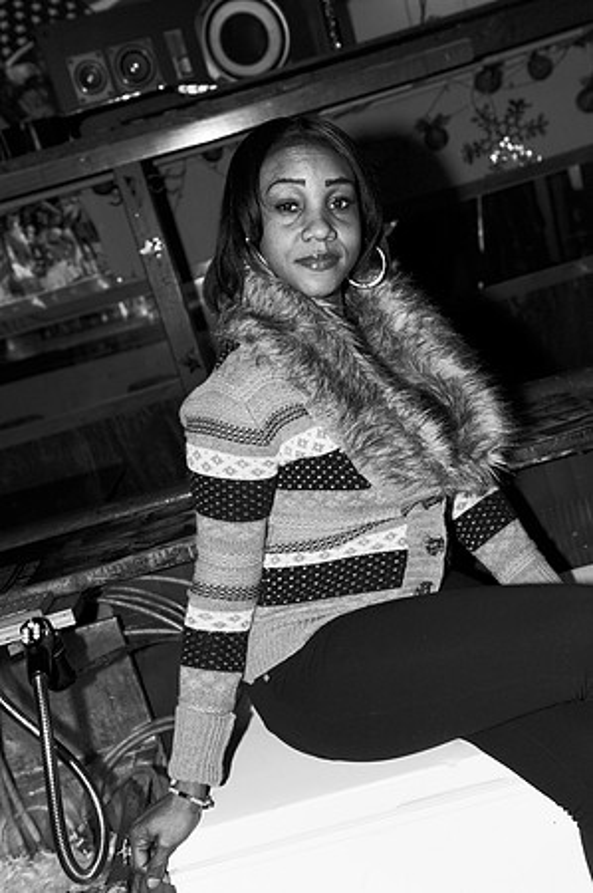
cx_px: 296
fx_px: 1114
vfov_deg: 43.6
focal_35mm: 45
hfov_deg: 29.8
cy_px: 446
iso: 500
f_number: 5
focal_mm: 45
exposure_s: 1/80
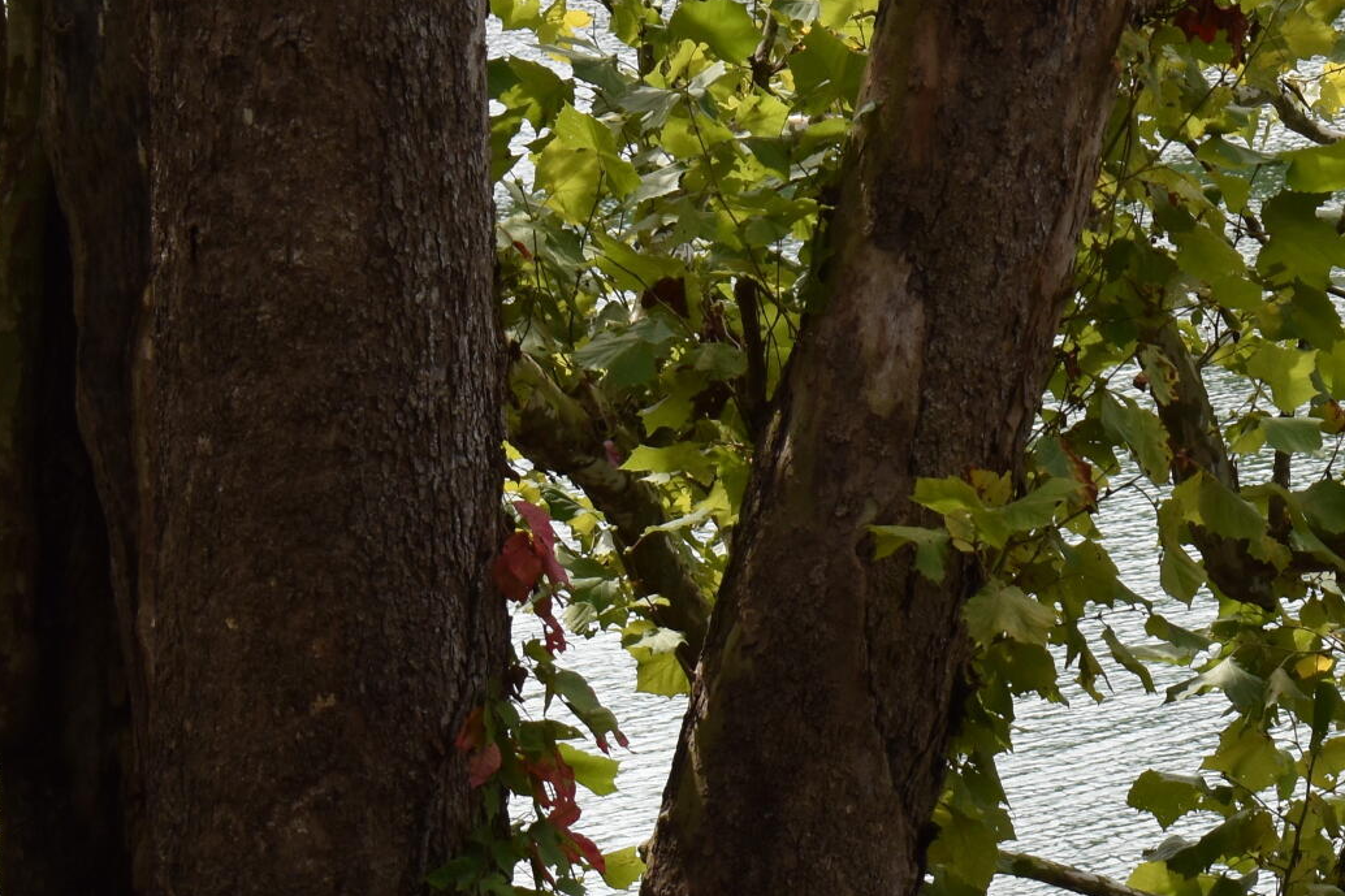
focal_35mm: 239
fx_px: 8944
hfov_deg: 8.4
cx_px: 1902
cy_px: 35
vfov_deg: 5.7
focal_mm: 55
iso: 140
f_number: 8
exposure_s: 1/250
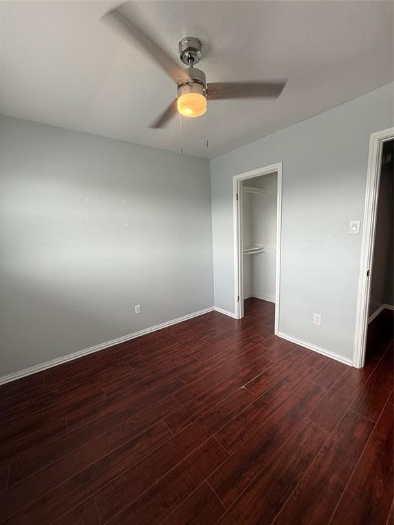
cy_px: 262
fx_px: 212
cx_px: 197
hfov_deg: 85.7
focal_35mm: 14
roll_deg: +2.4
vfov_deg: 102.1
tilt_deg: -7.5
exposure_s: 1/120
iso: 80
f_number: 2.2
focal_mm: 2.22
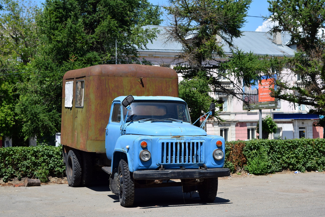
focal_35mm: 72
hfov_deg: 28.1
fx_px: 650
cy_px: 108
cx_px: 162
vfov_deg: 18.9
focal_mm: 48
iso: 200
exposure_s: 1/800
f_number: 8
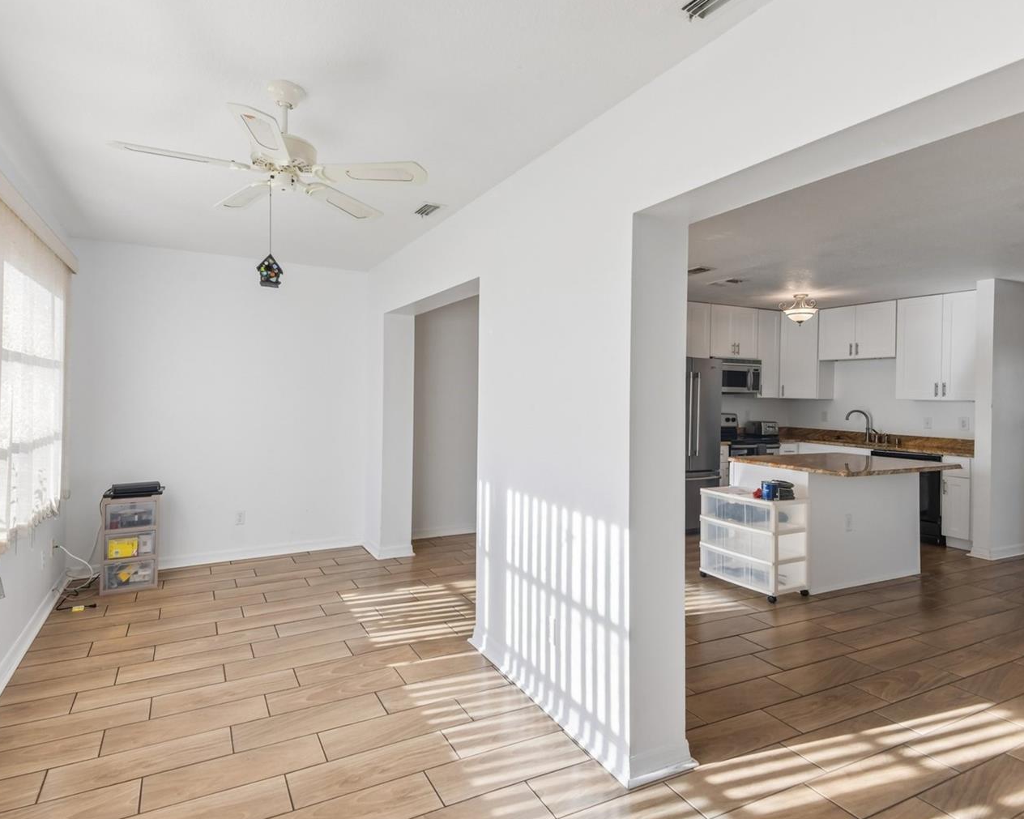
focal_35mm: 19
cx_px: 481
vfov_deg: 70.8
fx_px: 576
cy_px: 402
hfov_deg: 83.2
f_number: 8
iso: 400
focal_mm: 16
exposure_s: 1/320
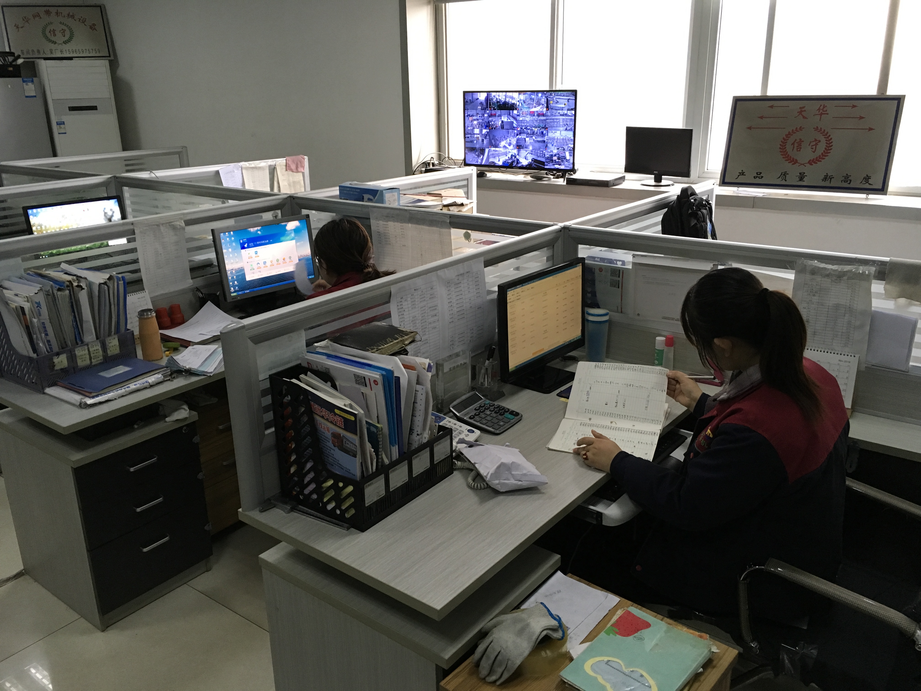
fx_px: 772
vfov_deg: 48.2
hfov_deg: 61.7
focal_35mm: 29
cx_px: 460
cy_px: 346
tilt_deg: -16.9
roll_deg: +0.7
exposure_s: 1/33
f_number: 2.2
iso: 160
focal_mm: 4.15
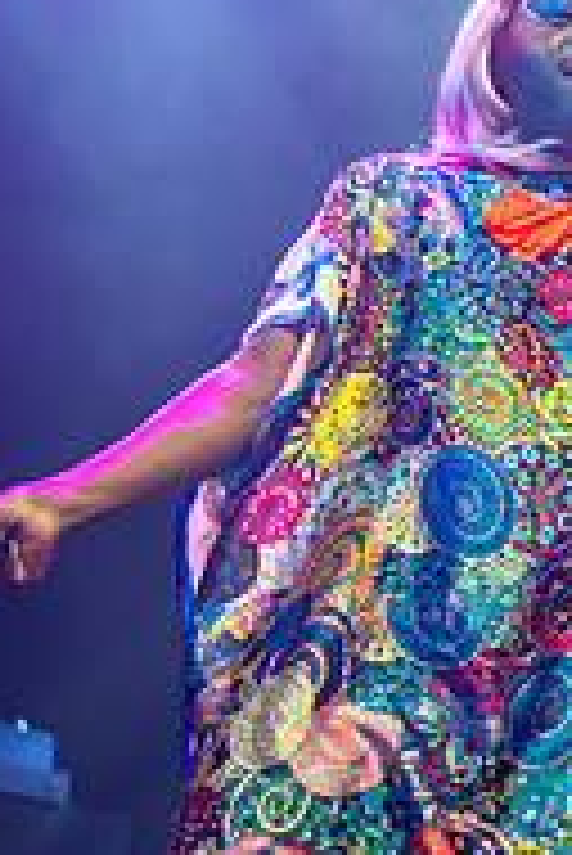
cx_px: 590
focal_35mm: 83
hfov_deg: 16.1
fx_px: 1974
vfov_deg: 24.4
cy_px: 508
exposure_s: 1/200
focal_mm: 35
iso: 320
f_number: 1.4
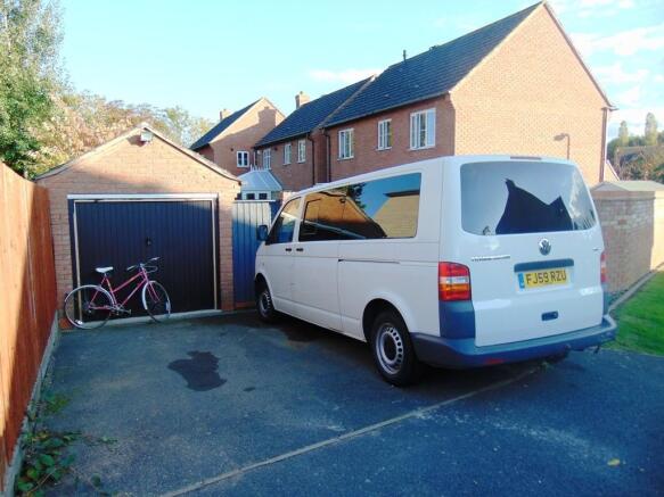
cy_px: 248
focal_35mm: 25
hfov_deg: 69.4
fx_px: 479
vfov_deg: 54.9
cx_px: 332
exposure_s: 1/320
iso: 80
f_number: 3
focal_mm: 4.5
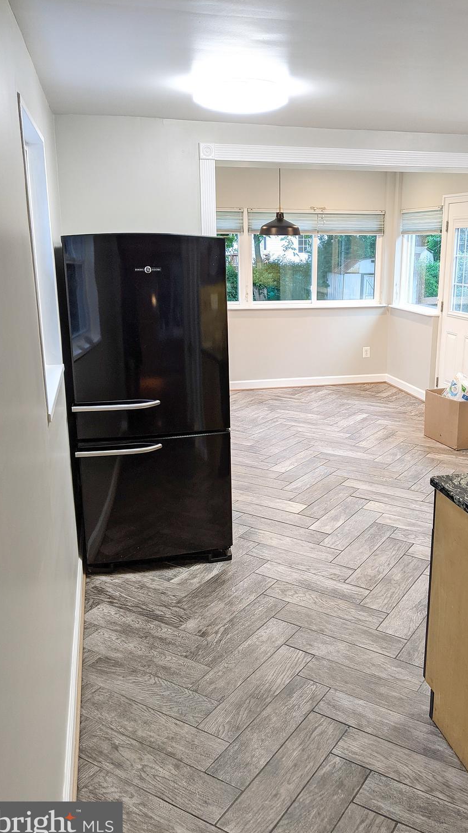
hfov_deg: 38.6
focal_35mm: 30
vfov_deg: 64.3
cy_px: 422
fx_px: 662
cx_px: 303
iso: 81
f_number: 1.8
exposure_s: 1/30
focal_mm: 4.44
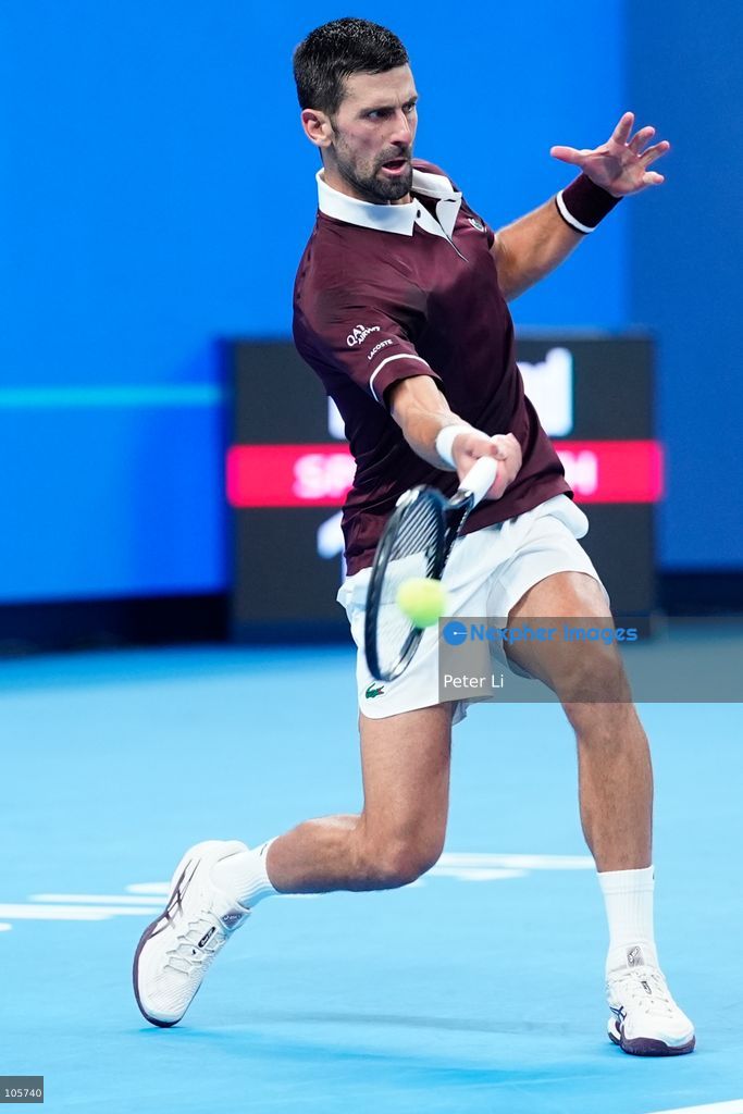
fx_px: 3435
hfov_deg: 12.3
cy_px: 557
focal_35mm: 111
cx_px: 372
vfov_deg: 18.4
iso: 2000
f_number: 2
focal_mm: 111
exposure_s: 1/2000
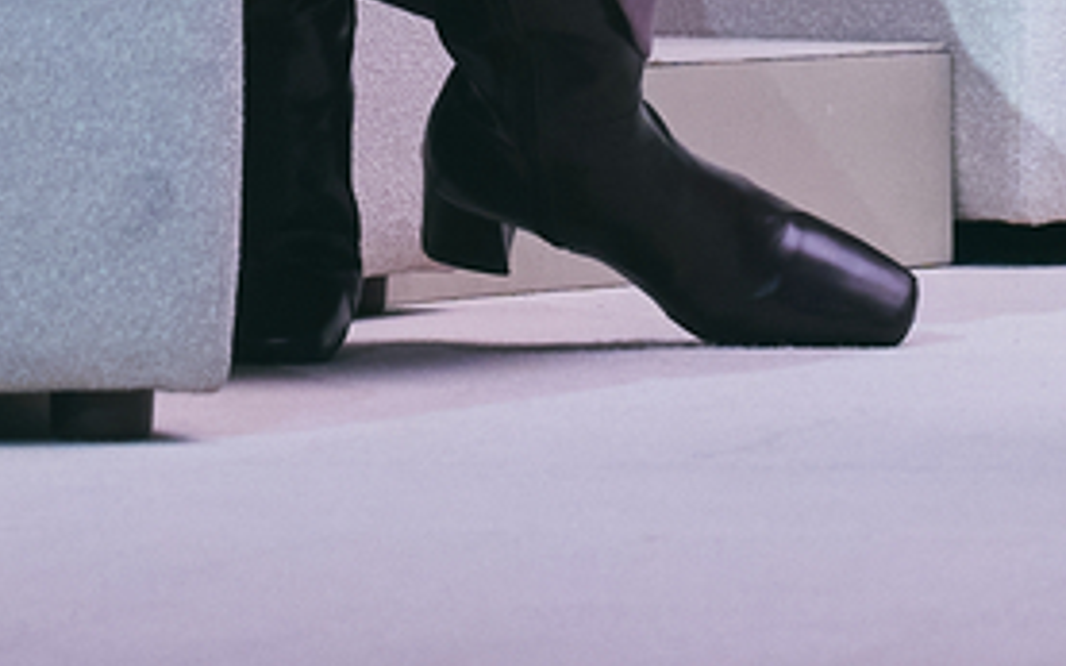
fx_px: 16179
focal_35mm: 557
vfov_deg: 2.3
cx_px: 1024
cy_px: -1819
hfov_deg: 3.8
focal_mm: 74
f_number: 4.5
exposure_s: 1/125
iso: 1250
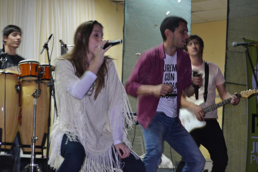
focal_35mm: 82
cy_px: 86
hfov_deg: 24.6
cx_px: 129
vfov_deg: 16.5
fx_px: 591
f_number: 4
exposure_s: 1/15
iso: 1000
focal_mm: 55
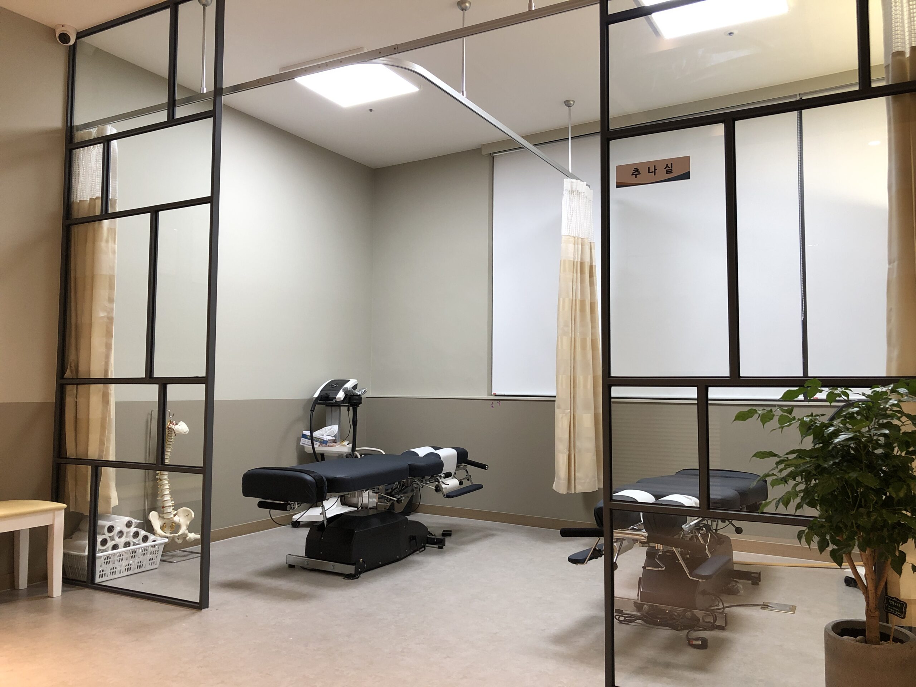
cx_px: 458
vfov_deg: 49.7
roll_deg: +0.4
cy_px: 344
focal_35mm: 28
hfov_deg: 63.4
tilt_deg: +3.3
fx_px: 741
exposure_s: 1/30
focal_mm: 4
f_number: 1.8
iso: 40
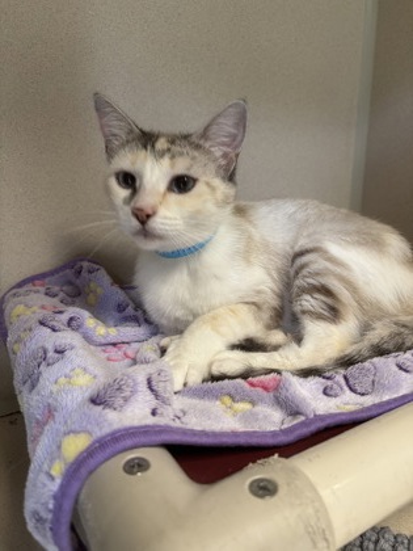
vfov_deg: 67.3
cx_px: 206
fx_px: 414
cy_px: 276
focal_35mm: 26
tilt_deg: -16.1
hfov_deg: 53.1
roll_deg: -0.4
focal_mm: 5.96
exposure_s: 1/60
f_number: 1.6
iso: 160
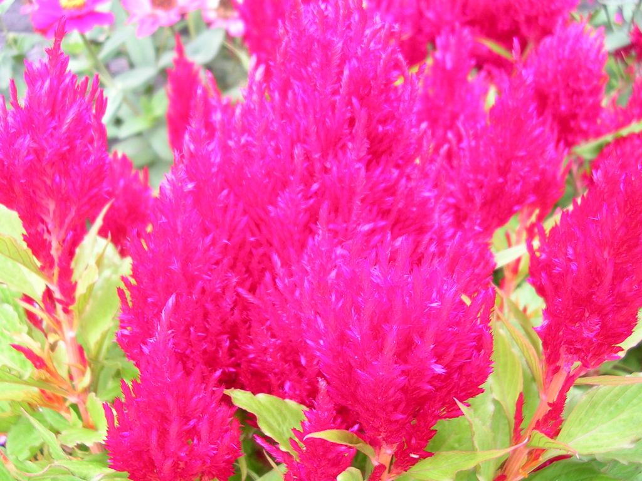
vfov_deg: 37.7
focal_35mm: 38
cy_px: 240
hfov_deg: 49.0
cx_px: 321
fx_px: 705
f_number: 2.8
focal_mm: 5.8
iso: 50
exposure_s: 1/87.5
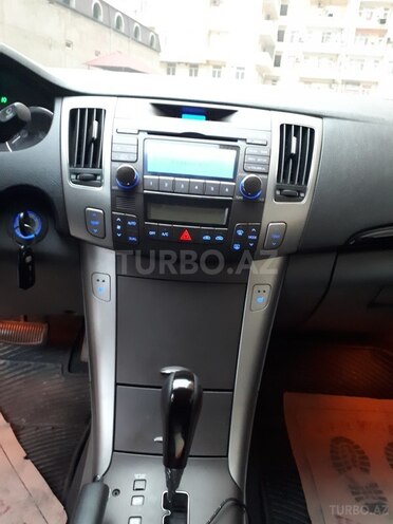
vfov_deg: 65.3
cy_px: 262
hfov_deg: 51.4
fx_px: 409
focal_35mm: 27
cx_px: 196
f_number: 1.9
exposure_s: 1/10
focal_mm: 3.6
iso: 1000
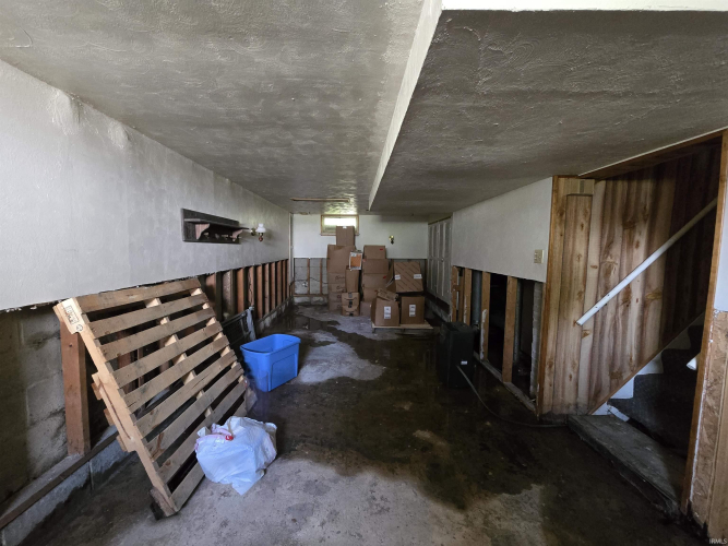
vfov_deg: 89.9
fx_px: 273
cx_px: 364
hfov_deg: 106.2
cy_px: 273
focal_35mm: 13
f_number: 2.2
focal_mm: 2.2
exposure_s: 1/30
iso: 1250
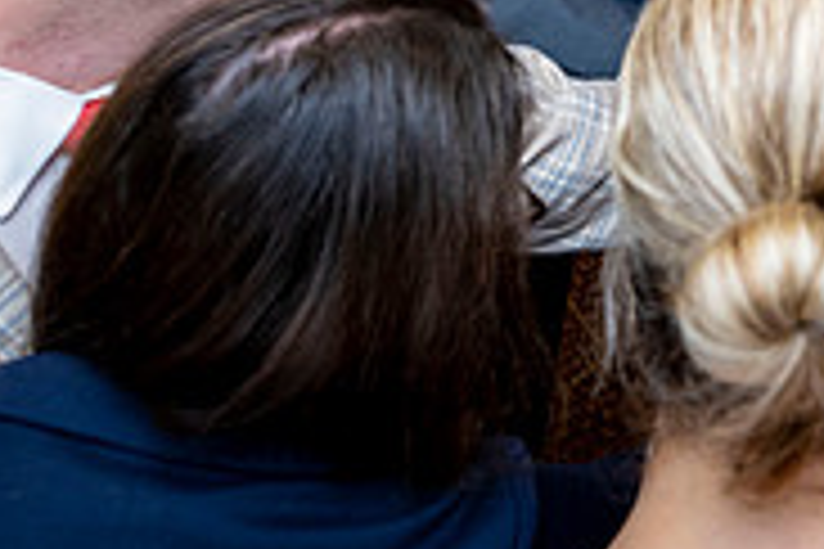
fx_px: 1739
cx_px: 1117
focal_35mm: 76
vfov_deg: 16.7
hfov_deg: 23.1
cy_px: -214
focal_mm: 24
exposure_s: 1/100
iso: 1000
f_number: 5.6
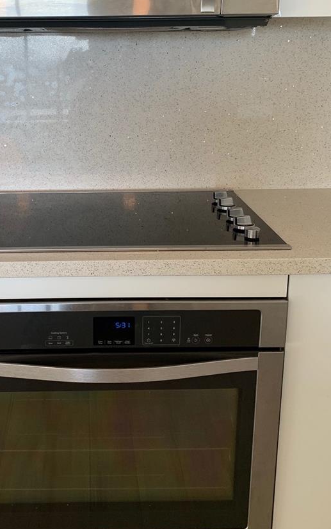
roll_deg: +0.3
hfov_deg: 31.5
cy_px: 200
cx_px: 89
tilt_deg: -13.4
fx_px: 577
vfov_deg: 48.8
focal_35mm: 40
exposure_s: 1/60
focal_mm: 4.25
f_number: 1.8
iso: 50
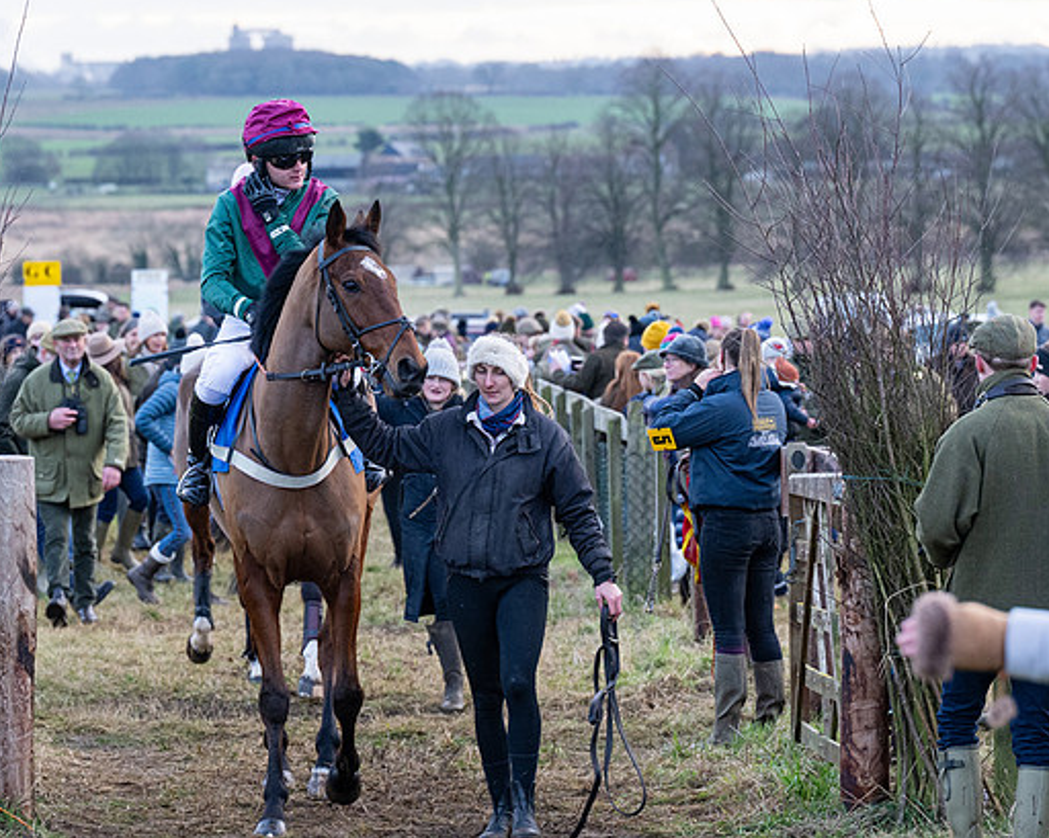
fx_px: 5461
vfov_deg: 8.8
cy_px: 414
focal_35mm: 176
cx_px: 448
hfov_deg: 11.0
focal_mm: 95
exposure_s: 1/400
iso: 1000
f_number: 4
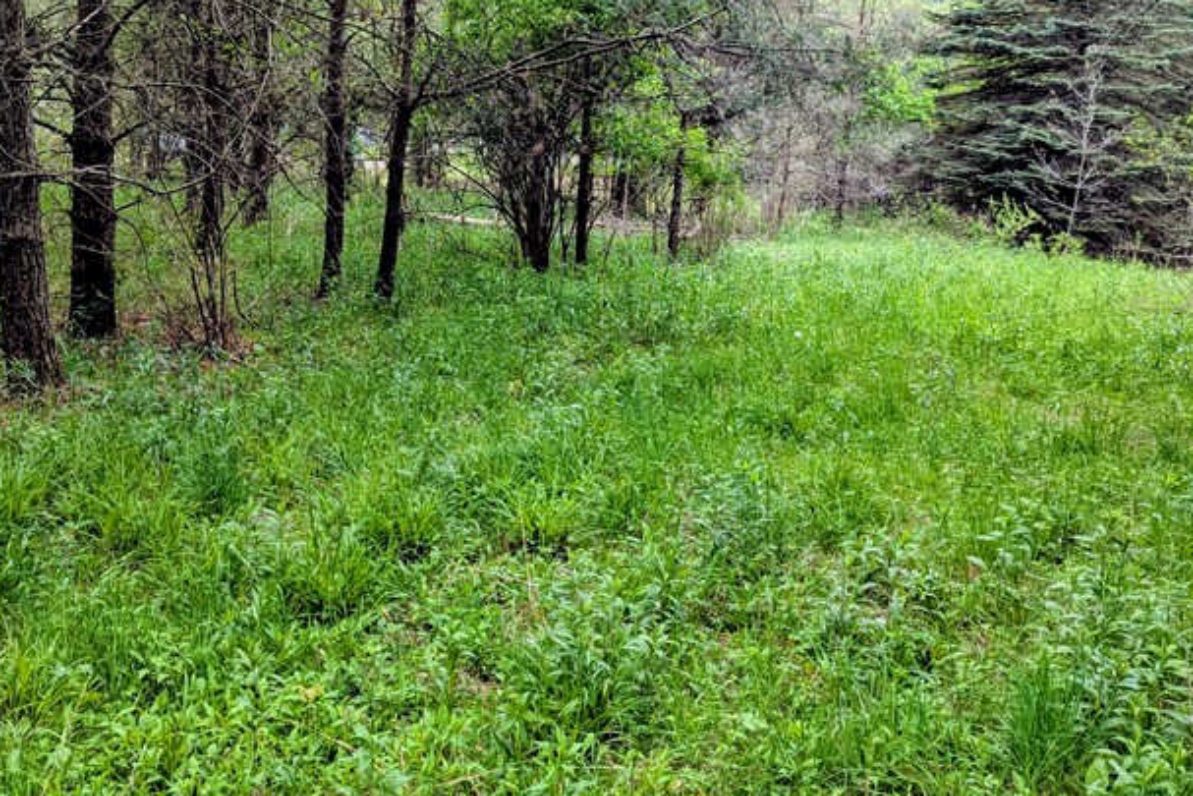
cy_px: 281
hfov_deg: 46.2
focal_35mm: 42
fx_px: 1392
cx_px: 492
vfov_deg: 31.7
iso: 33
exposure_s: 1/534
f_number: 1.85
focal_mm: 6.81
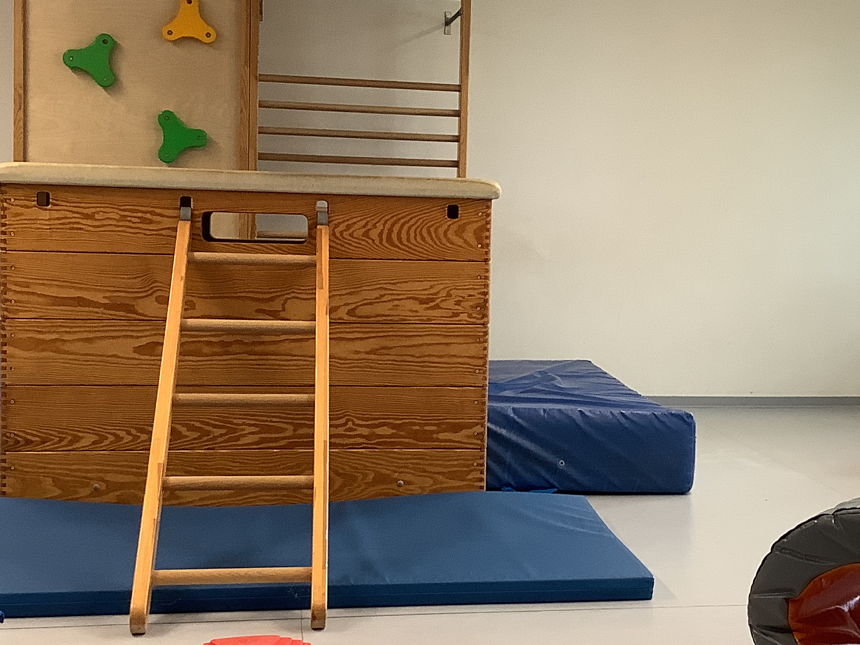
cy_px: 317
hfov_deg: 31.3
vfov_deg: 24.0
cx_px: 614
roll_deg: -2.6
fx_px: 1515
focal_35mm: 61
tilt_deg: -4.5
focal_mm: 3.3
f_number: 2.4
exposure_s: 1/60
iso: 80
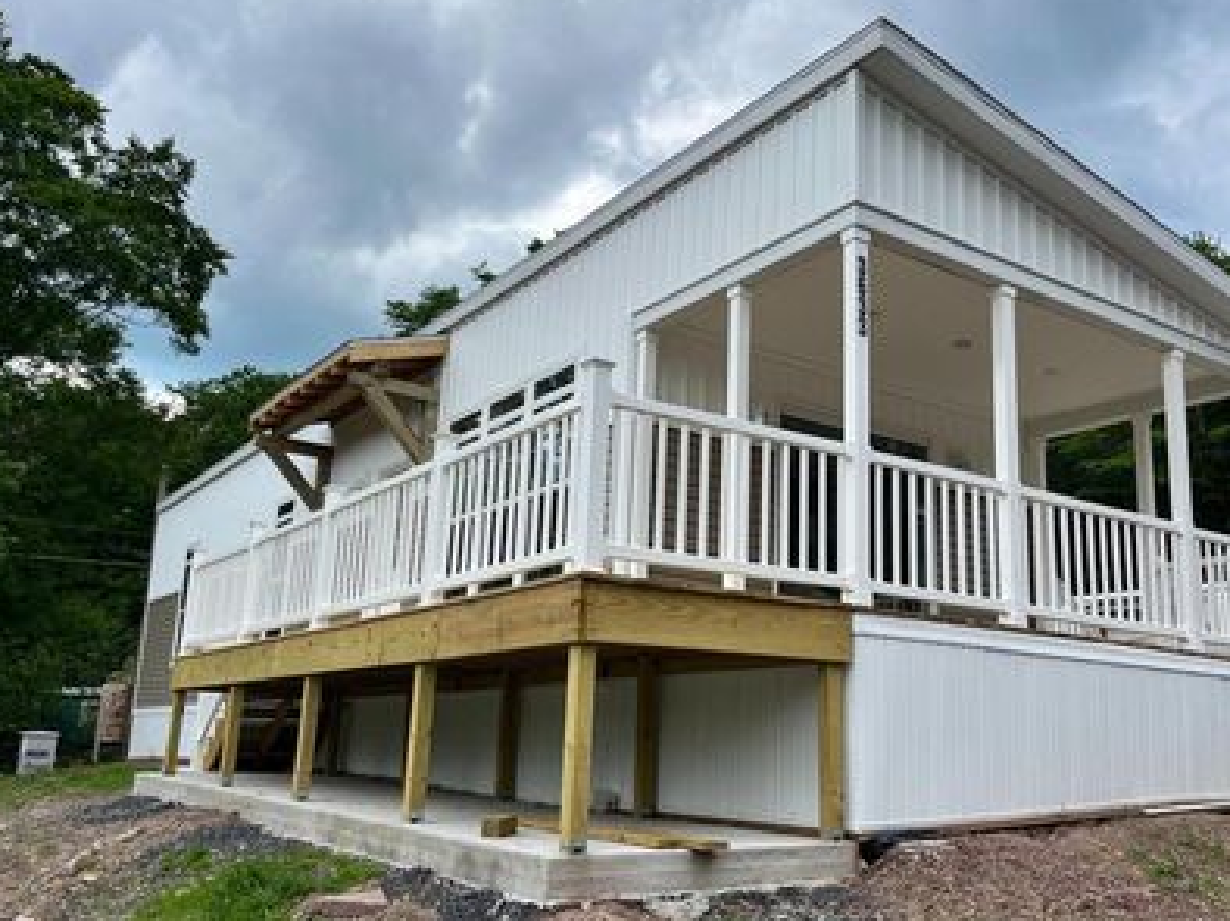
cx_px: 693
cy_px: 464
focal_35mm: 33
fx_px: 1172
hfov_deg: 55.2
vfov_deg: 42.9
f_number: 1.6
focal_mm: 5.1
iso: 50
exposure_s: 1/1890
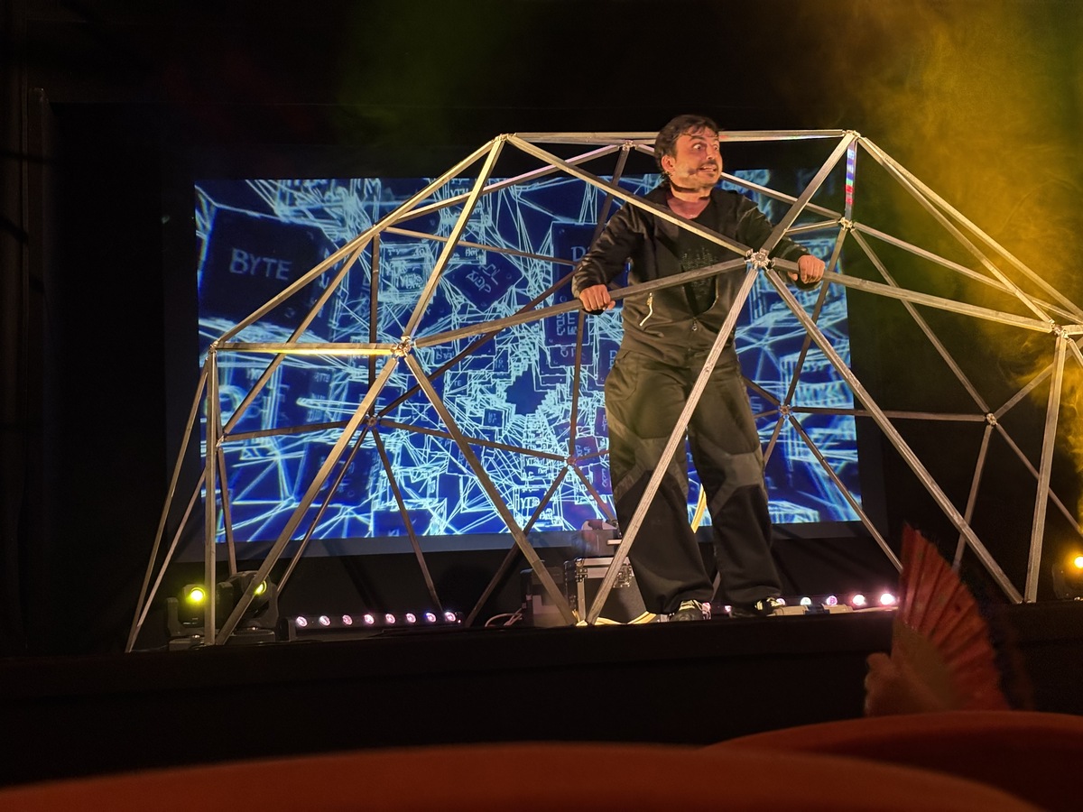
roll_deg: +2.3
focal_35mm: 52
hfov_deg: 36.8
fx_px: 1627
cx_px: 542
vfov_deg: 28.0
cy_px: 406
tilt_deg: +7.7
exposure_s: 1/40
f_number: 1.6
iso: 250
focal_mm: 5.96
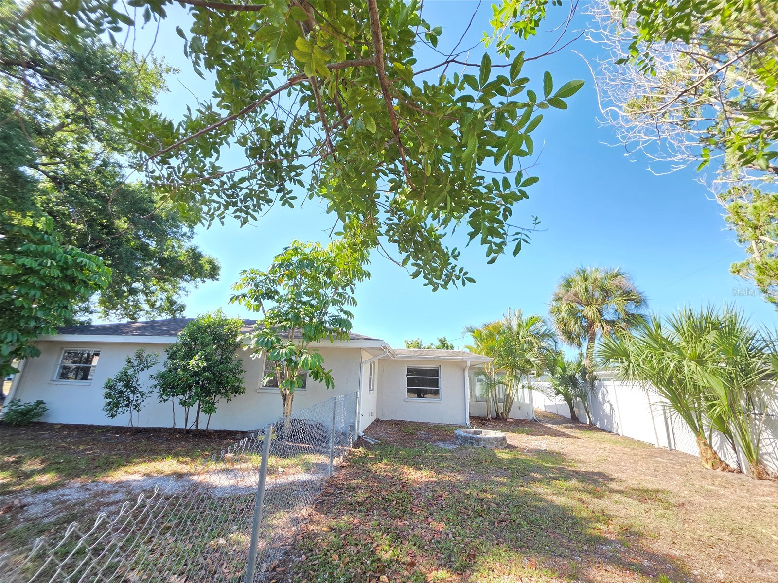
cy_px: 292
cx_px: 389
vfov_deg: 89.9
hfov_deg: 106.2
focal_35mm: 13
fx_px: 292
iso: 40
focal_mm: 2.2
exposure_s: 1/353
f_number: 1.9
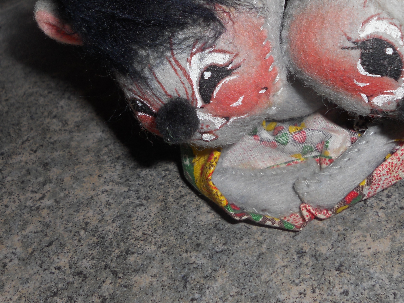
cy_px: 41
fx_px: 677
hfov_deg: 33.2
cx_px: 200
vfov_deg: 24.6
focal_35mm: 58
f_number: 8.8
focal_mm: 5.8
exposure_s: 1/25
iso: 80
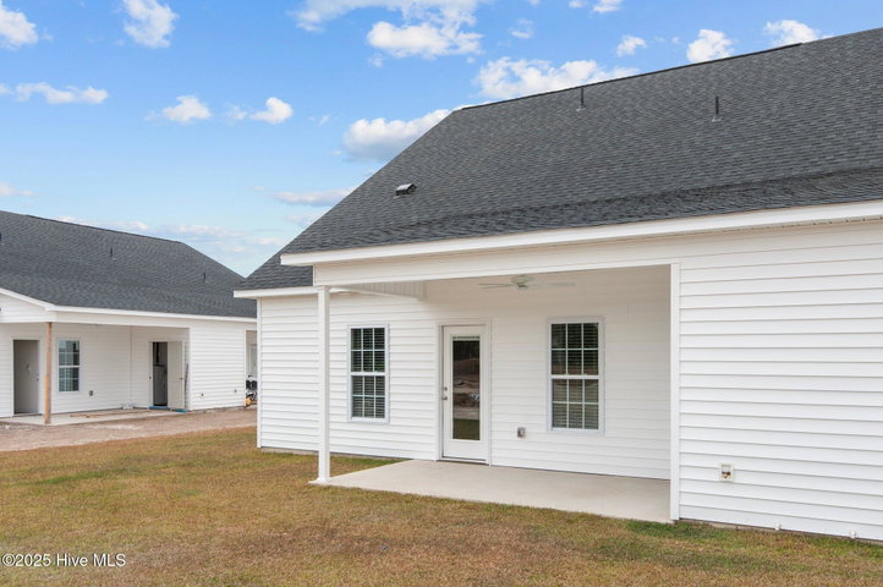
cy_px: 294
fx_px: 735
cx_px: 442
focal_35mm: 30
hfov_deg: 62.0
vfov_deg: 43.5
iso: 400
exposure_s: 1/200
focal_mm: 30
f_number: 7.1
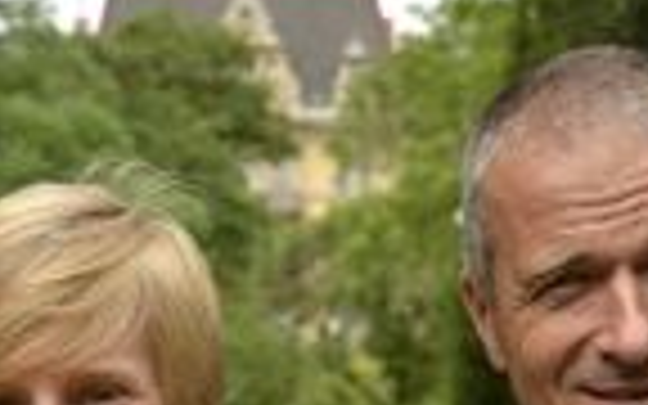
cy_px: 709
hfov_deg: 12.0
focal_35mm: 173
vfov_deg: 7.4
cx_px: 63
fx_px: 3055
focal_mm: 32
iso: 250
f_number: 4
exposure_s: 1/640
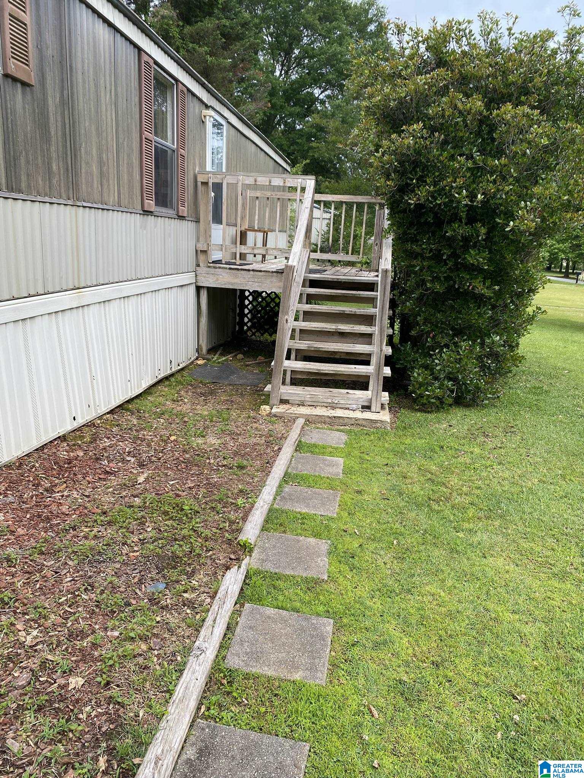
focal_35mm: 26
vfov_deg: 67.3
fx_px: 585
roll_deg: -2.1
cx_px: 292
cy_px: 389
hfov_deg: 53.1
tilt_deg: -13.2
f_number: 1.8
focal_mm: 4.25
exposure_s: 1/762
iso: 32
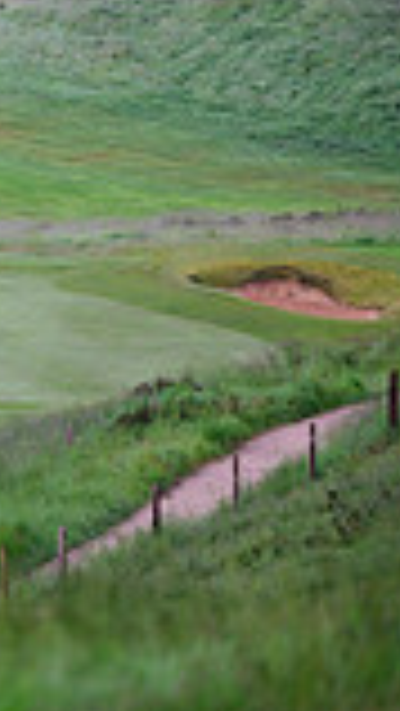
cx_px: -782
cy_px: -151
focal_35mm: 539
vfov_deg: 4.0
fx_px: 10152
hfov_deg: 2.2
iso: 320
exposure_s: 1/1000
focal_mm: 140
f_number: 2.8
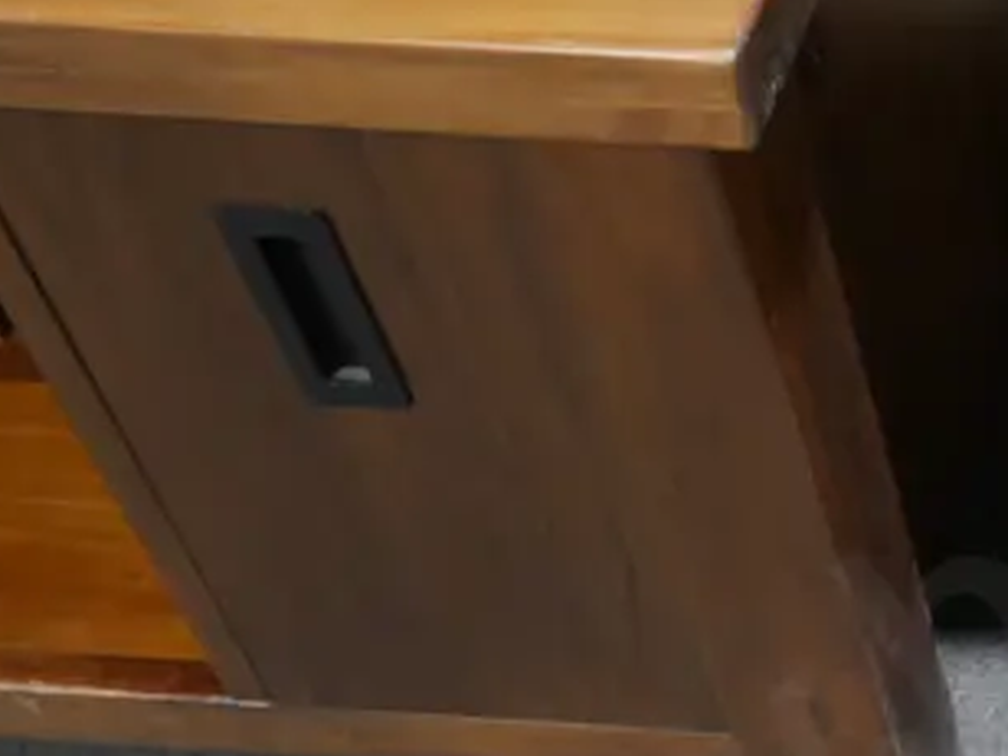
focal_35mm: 93
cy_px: 141
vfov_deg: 15.8
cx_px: 1627
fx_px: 2708
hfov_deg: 18.1
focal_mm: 14
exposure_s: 1/60
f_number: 3.5
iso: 640
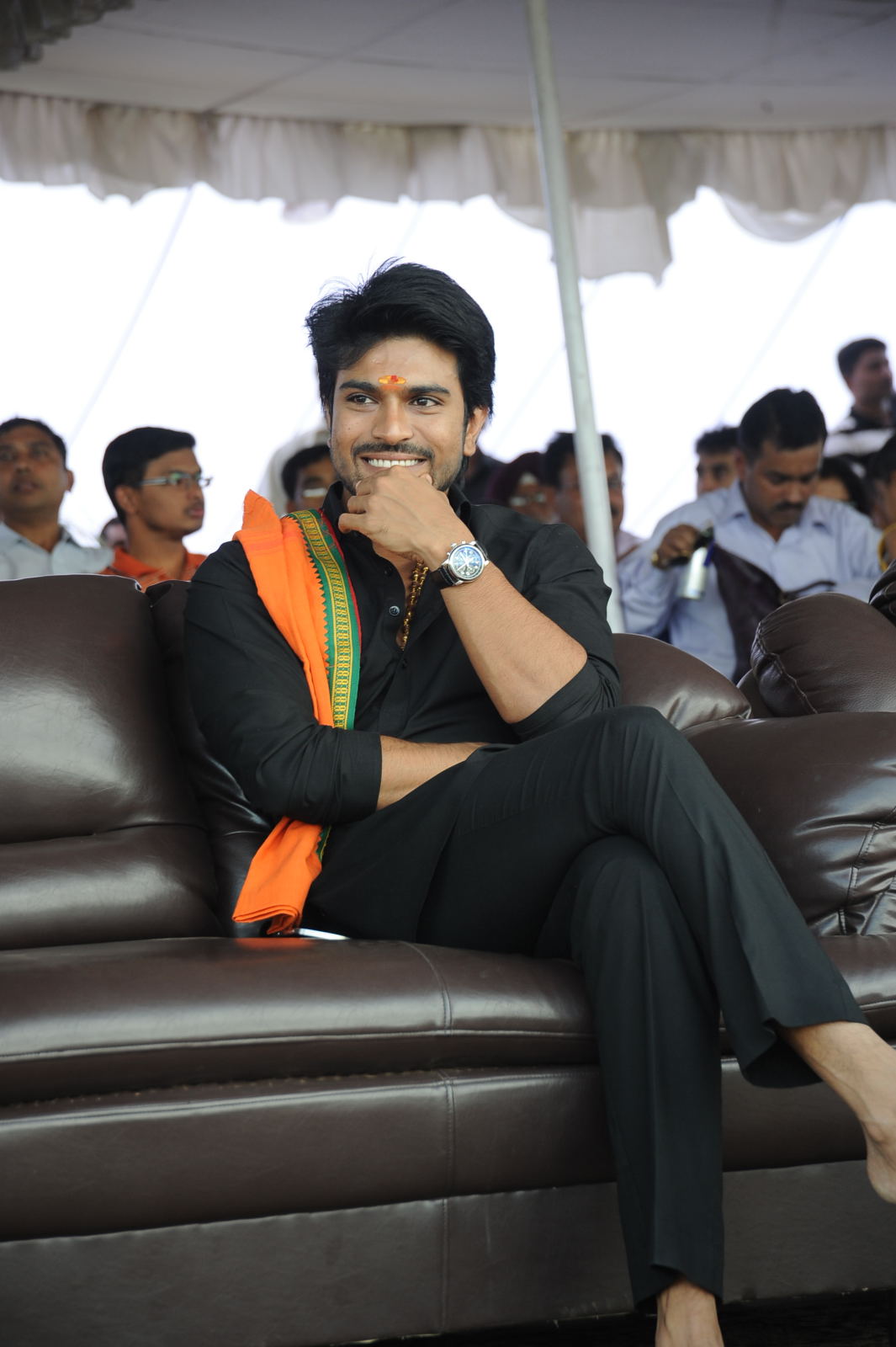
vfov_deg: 17.1
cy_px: 674
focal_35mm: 120
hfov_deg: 11.4
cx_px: 448
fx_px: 4485
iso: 640
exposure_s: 1/125
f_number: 6.3
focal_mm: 120
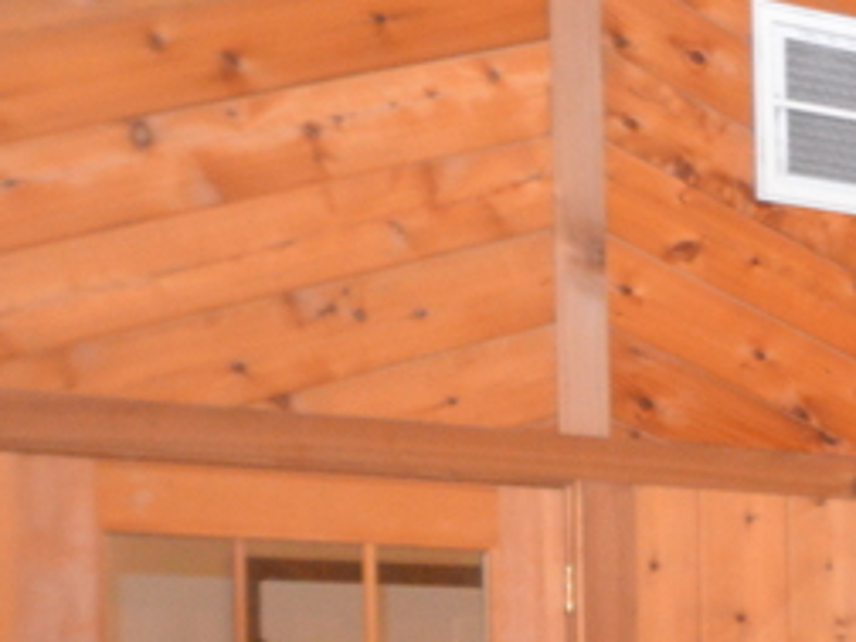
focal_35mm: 93
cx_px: 2211
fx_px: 2300
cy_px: 781
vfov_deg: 15.3
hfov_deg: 13.4
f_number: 3.5
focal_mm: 10
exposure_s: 1/60
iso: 800
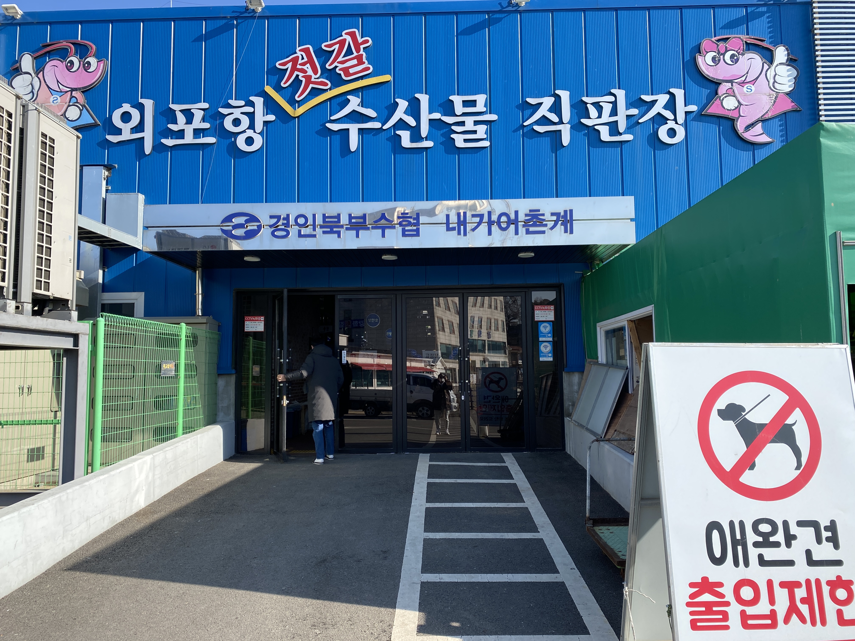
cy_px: 320
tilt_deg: +4.6
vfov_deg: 53.1
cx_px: 428
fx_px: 642
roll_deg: +0.1
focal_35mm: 26
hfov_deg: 67.3
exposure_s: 1/1429
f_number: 1.8
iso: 32
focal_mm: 4.25
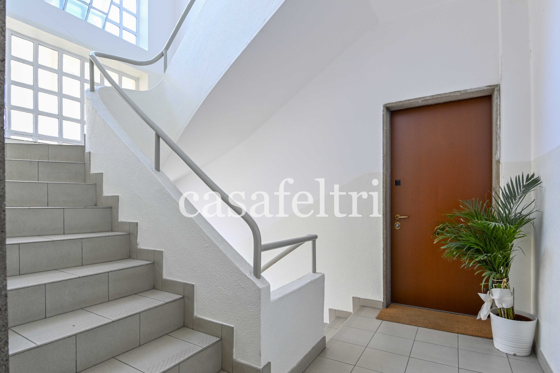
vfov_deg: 67.3
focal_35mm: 18
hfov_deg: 90.0
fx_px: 280
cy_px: 186
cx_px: 280
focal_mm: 12
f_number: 8
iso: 250
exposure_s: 1/10
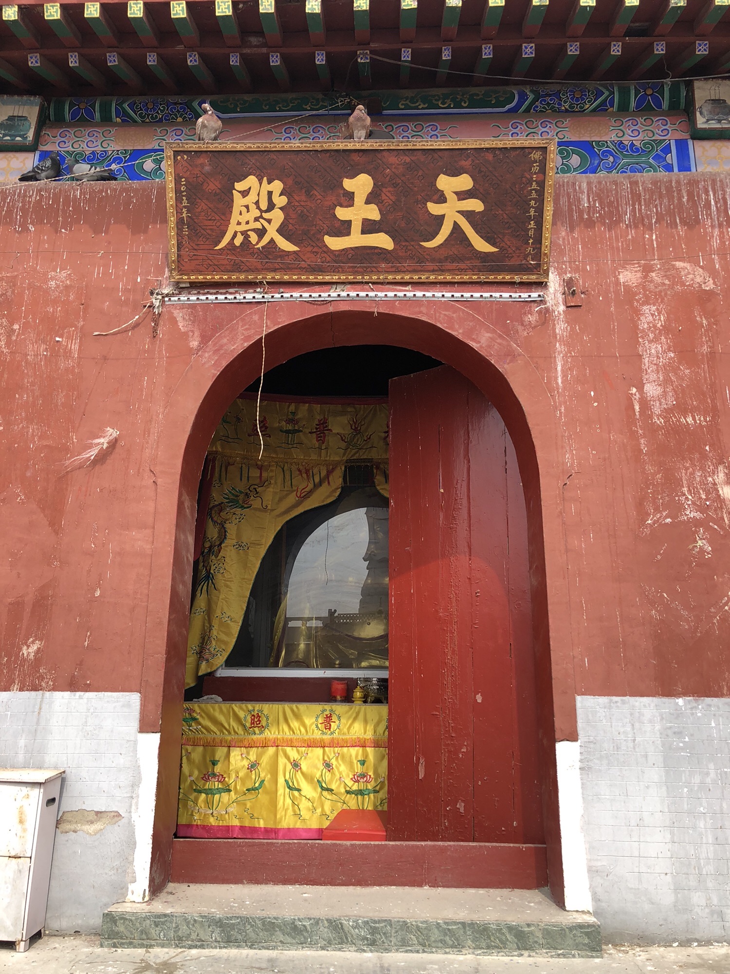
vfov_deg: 63.4
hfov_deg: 49.7
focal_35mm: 28
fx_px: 787
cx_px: 365
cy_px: 487
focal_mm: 4
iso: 20
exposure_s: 1/857
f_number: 1.8
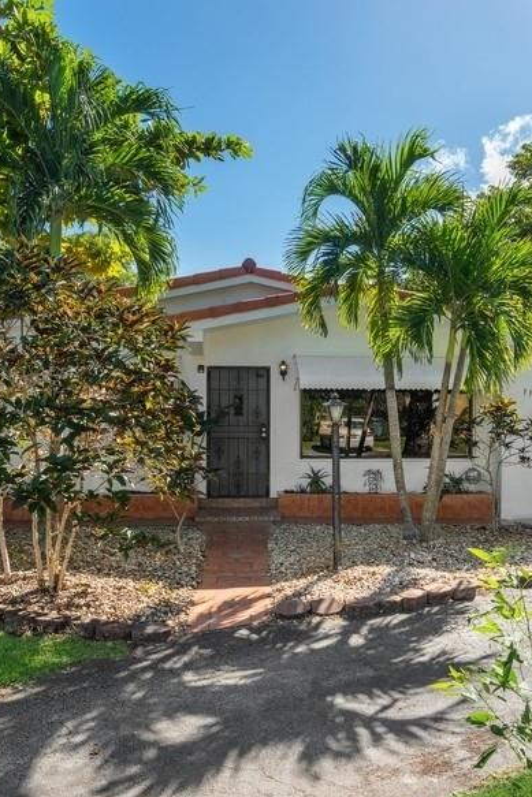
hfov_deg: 35.9
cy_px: 409
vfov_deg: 51.9
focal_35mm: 37
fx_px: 820
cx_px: 315
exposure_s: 1/250
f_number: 8
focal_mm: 24
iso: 200
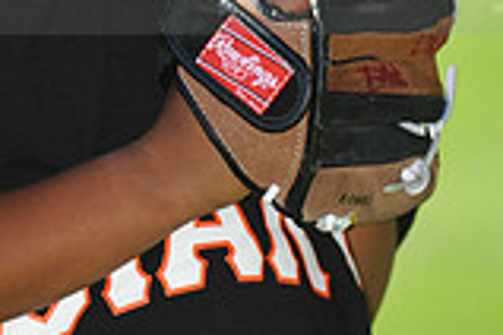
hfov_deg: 3.1
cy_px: -66
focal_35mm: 673
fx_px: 9403
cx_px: 130
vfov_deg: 2.0
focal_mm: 185
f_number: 4
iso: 200
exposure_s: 1/800
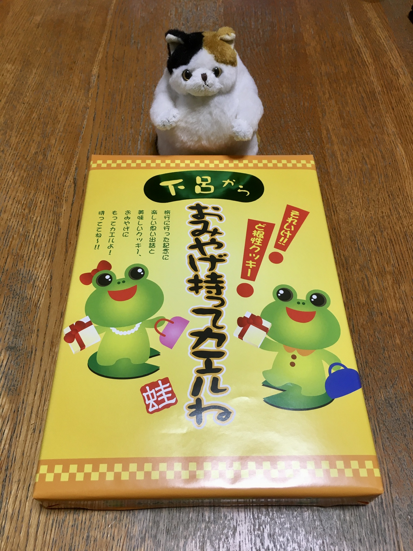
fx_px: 461
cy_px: 276
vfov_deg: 61.7
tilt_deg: -55.7
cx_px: 206
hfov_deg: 48.2
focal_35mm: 29
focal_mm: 4.15
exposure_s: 1/30
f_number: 2.2
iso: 64
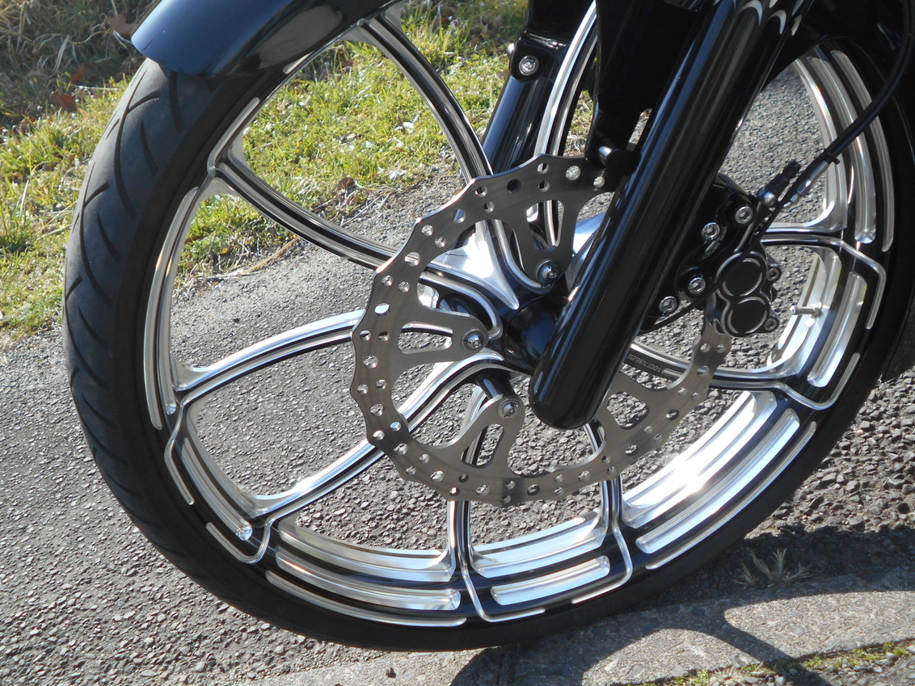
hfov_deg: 36.2
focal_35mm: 53
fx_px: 1401
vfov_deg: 27.5
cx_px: 458
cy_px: 334
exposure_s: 1/320
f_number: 4.5
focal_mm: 8.8
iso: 80
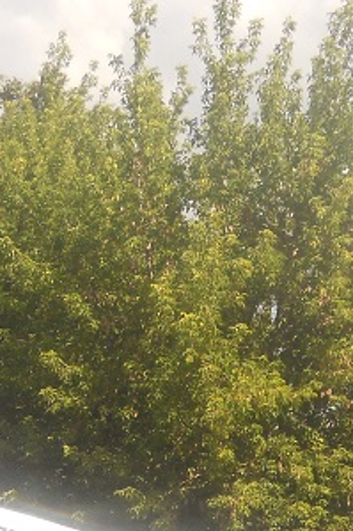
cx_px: 245
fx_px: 1384
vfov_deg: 20.1
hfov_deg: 14.5
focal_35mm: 94
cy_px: 661
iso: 100
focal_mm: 4.9
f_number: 3.2
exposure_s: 1/800
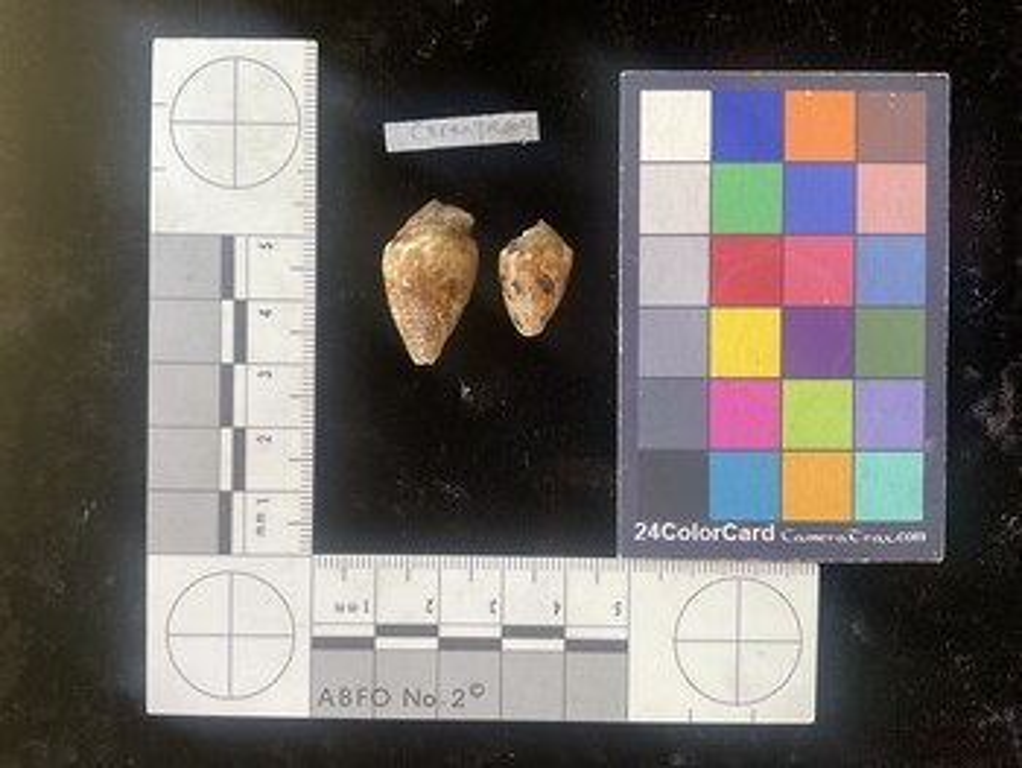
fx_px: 857
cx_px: 511
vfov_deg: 48.3
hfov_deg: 61.6
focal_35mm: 29
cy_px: 384
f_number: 1.8
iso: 40
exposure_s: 1/60
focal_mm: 3
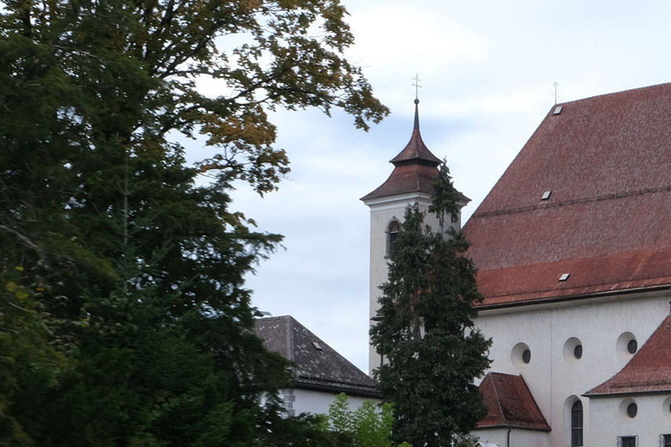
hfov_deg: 16.6
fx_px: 2200
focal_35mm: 118
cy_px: 385
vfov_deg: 11.6
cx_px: 807
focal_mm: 32.5
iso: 400
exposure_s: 1/50
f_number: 18
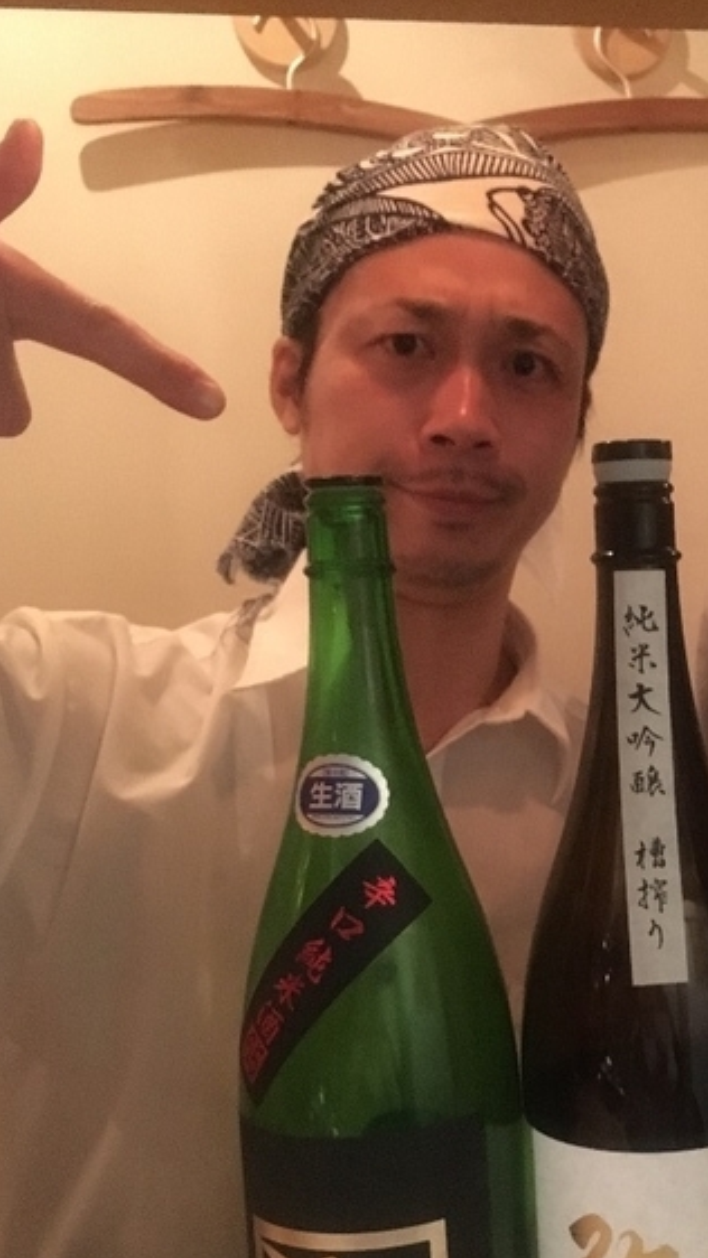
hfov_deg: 25.7
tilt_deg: -6.3
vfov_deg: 45.3
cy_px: 748
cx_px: 632
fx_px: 1502
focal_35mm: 45
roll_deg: +2.3
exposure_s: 1/15
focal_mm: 4.15
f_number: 2.2
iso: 800
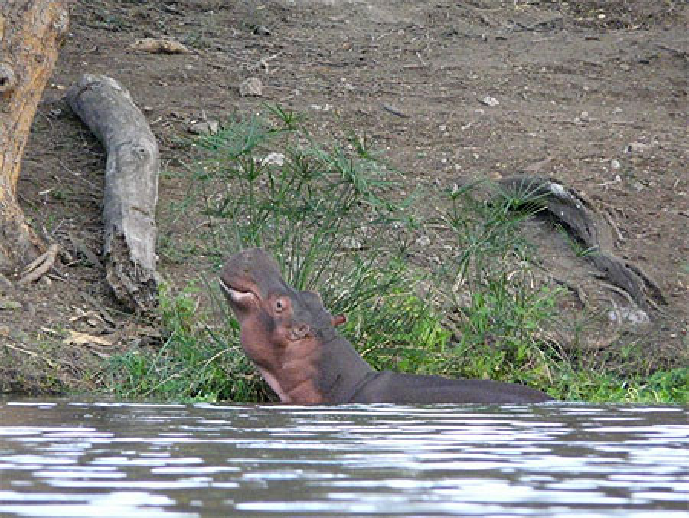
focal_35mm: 380
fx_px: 7568
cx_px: 344
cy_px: 259
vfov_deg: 3.9
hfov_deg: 5.2
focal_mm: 62.4
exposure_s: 1/320
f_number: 3.6
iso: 800
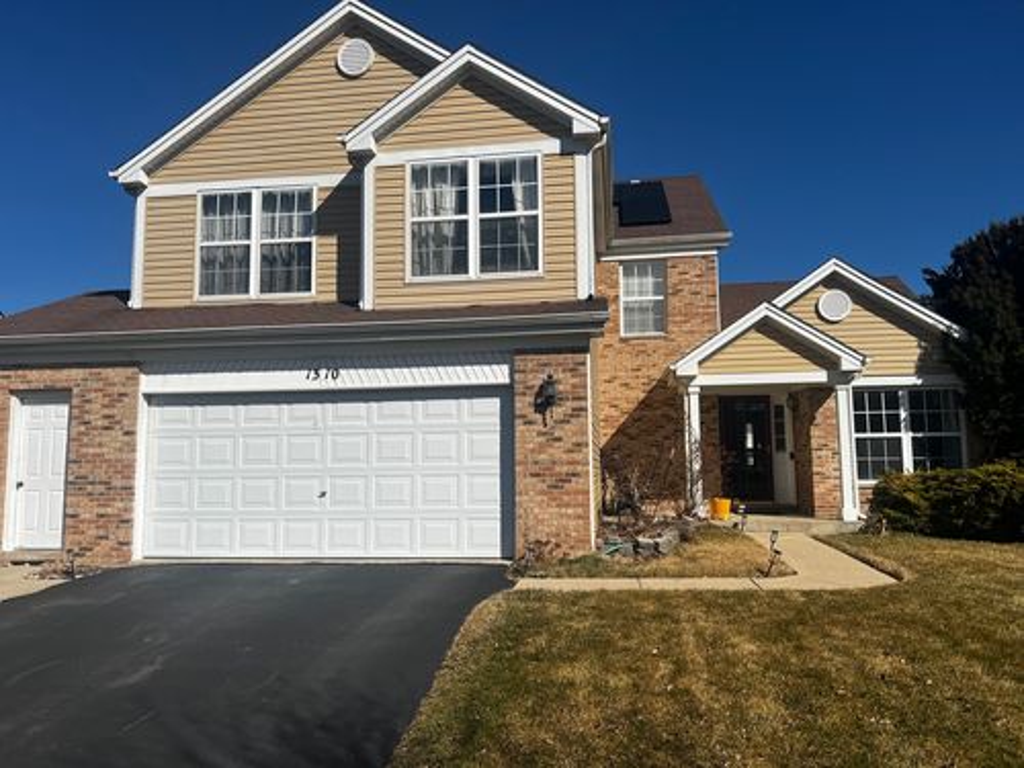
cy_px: 384
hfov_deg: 67.3
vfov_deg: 53.1
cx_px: 512
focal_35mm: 26
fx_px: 769
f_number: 1.5
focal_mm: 5.7
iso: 50
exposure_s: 1/9434
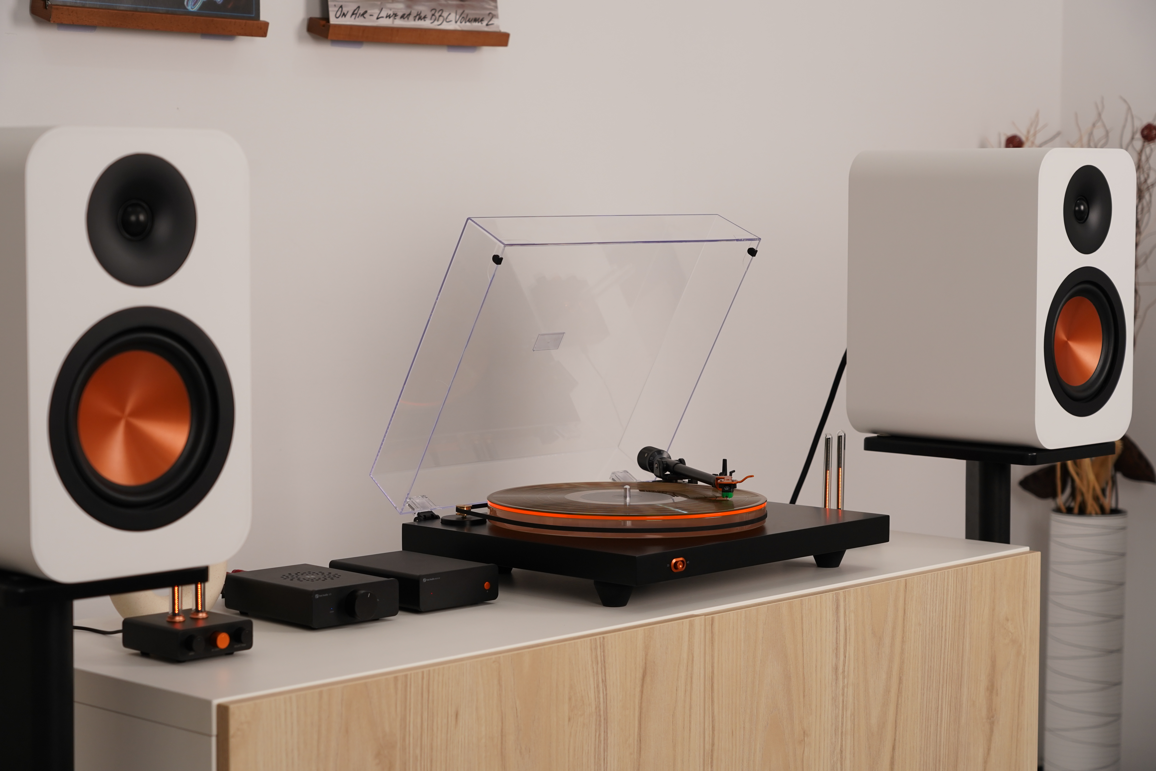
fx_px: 2344
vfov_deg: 18.7
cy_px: 386
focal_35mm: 73
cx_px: 578
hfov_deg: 27.7
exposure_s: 1/125
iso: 500
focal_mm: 73
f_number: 5.6
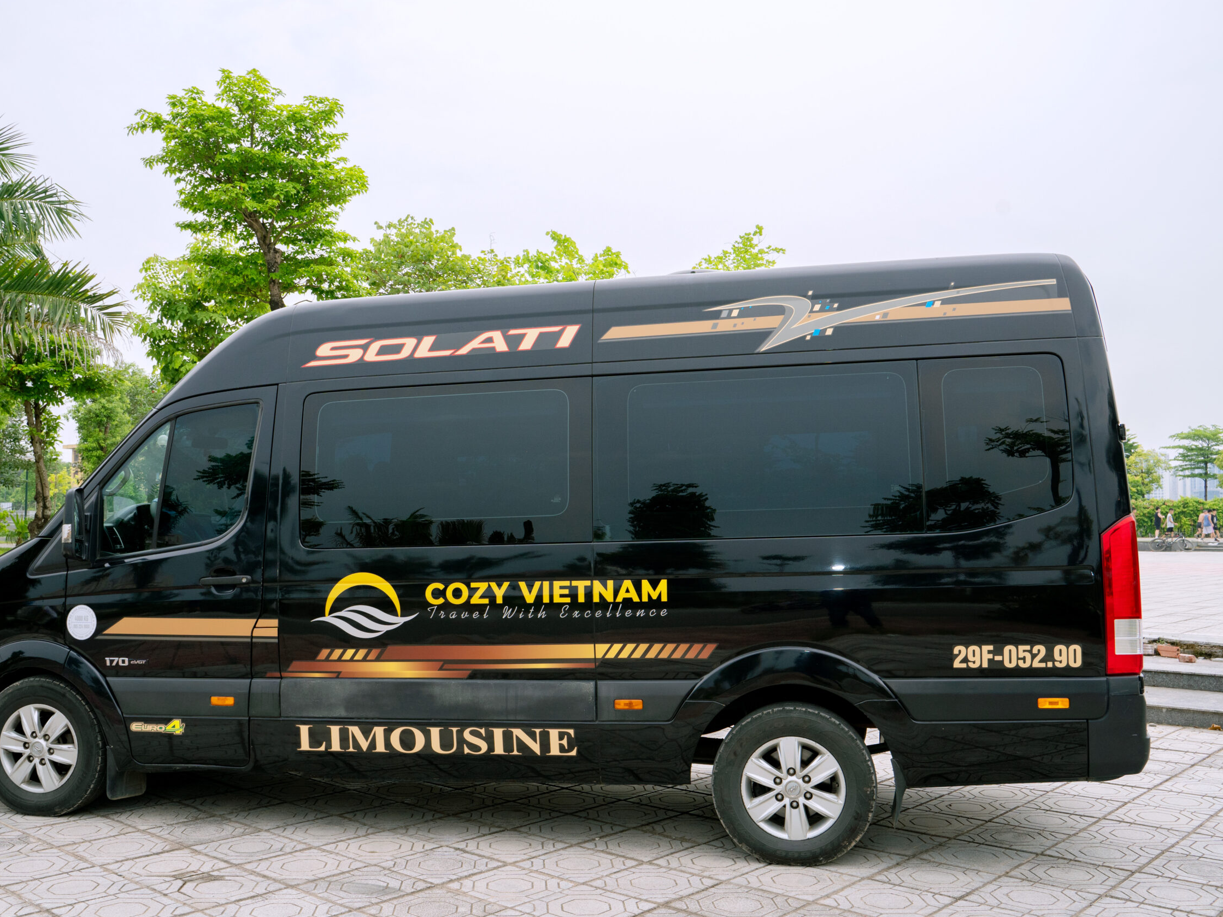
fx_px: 1166
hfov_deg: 55.3
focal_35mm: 33
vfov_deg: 42.9
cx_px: 558
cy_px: 460
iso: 800
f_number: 8
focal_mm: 30
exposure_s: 1/160
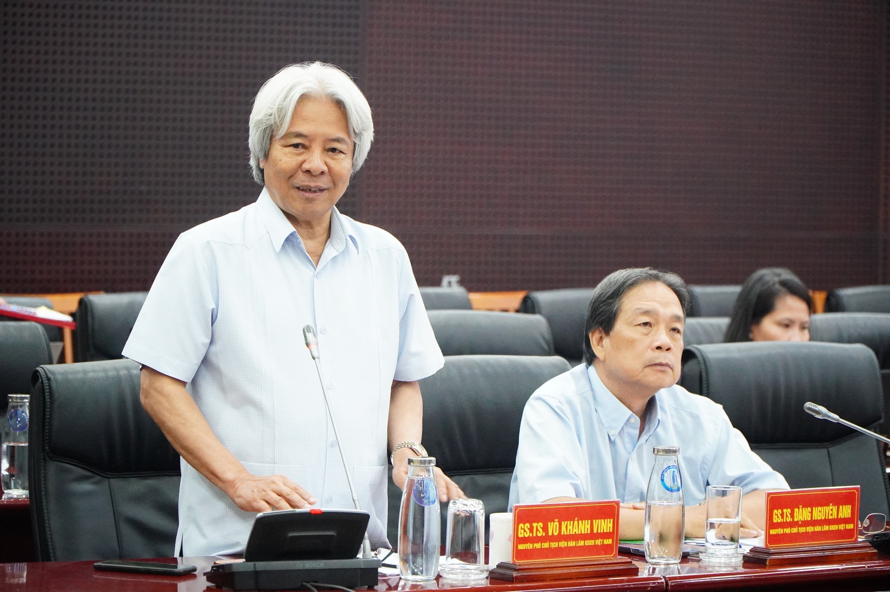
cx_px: 445
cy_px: 296
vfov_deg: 9.8
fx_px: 3446
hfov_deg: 14.7
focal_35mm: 140
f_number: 4.5
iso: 5000
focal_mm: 93
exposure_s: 1/200
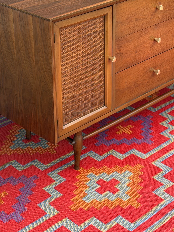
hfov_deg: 19.6
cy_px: 54
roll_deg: +3.0
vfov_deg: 25.6
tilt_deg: -19.3
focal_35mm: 75
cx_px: 110
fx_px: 503
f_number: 1.78
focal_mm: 6.76
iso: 64
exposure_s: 1/429
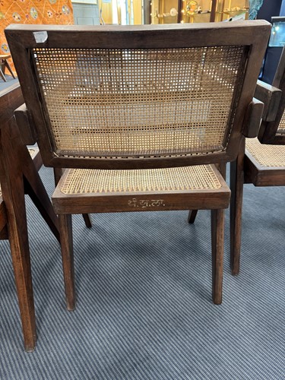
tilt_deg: -29.9
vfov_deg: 71.6
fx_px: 263
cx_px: 142
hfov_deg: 56.8
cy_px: 190
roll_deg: +0.1
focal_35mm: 24
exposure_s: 1/60
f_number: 1.78
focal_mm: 6.76
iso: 320
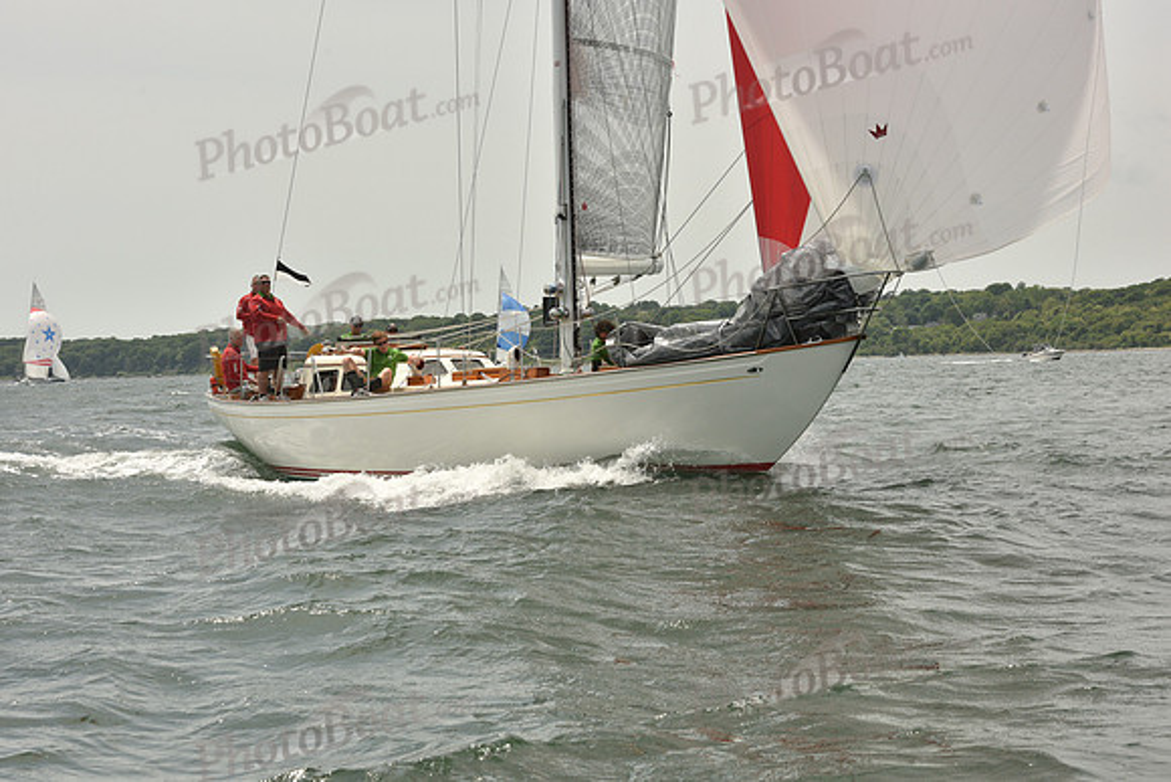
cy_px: 391
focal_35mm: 70
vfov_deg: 19.5
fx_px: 2277
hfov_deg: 28.8
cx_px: 586
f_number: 11
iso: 400
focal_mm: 70
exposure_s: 1/1000
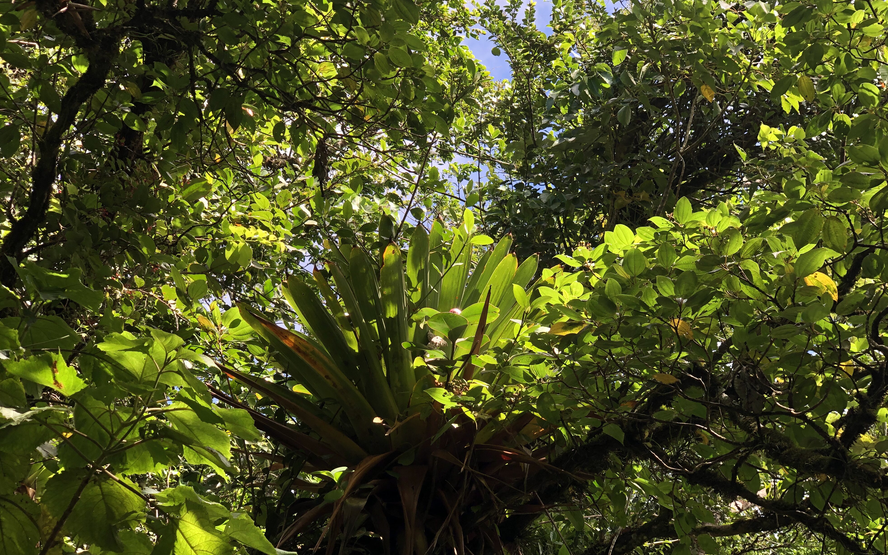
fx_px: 1355
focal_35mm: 56
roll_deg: +5.0
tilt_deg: +41.0
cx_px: 444
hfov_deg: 36.3
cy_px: 306
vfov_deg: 23.1
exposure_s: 1/366
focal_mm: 6
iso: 16
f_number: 2.4
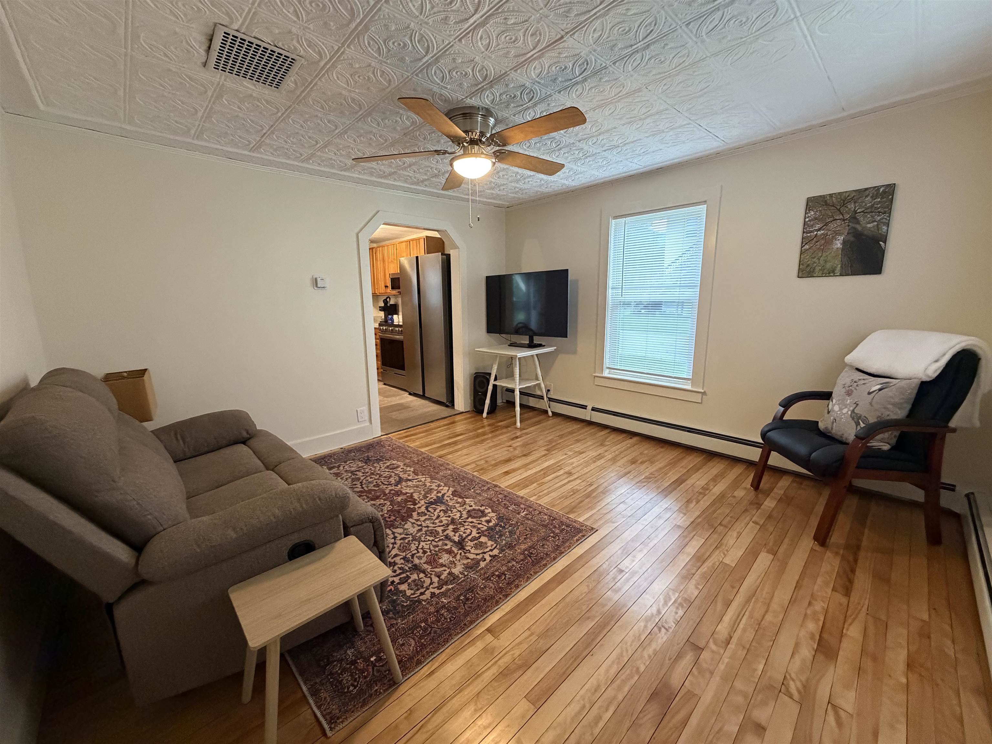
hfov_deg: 102.1
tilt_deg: -10.5
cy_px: 372
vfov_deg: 85.7
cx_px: 496
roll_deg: +0.6
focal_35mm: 14
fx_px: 401
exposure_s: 1/60
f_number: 2.2
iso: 640
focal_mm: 2.22
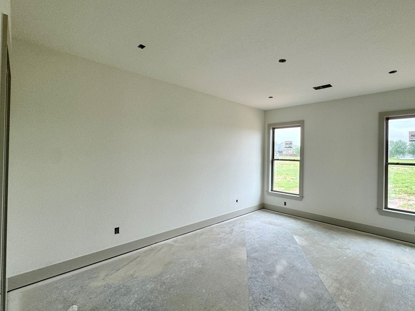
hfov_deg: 89.8
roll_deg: -1.2
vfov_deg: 74.7
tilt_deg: +0.3
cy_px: 152
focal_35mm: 17
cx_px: 250
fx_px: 204
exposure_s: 1/99
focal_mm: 2.22
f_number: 2.2
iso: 100
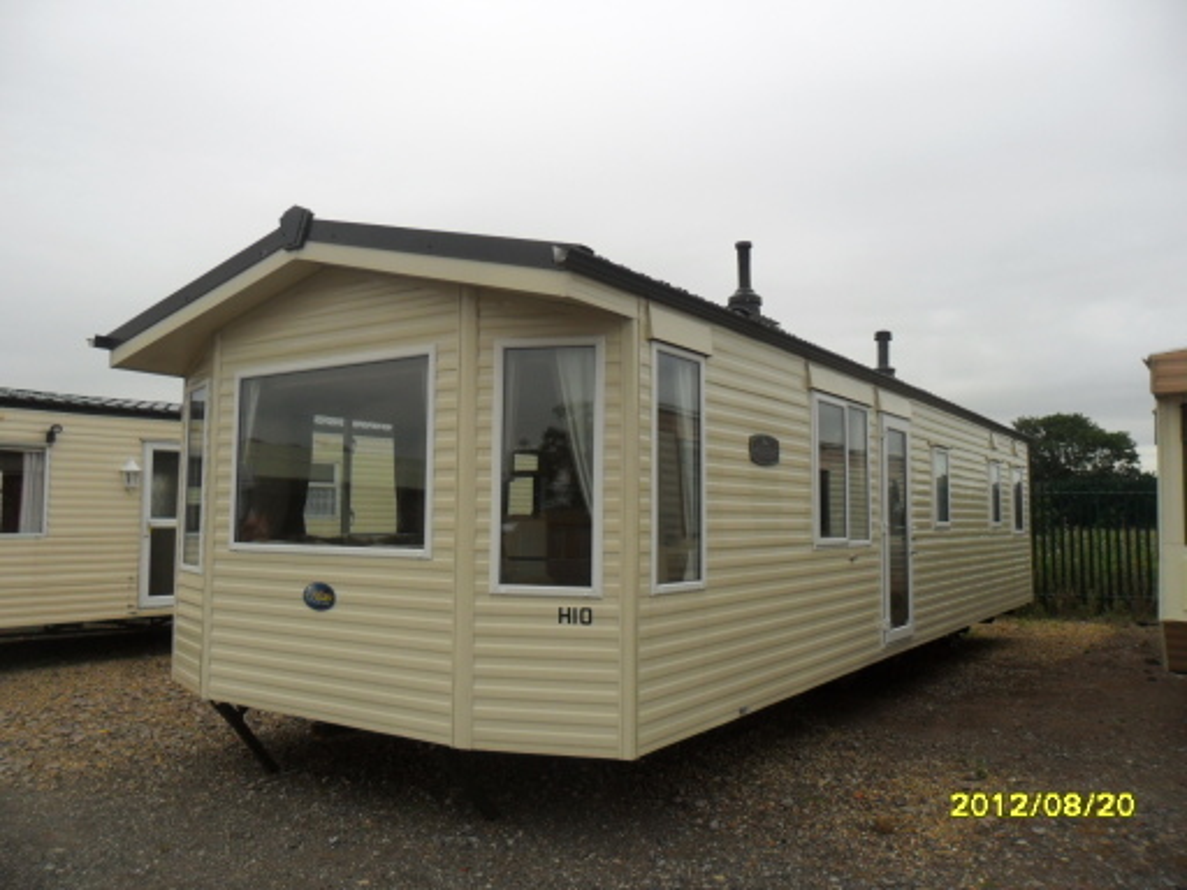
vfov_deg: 51.4
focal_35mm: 27
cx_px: 594
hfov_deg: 65.3
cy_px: 445
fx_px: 926
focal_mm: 4.9
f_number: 3.5
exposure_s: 1/500
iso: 100
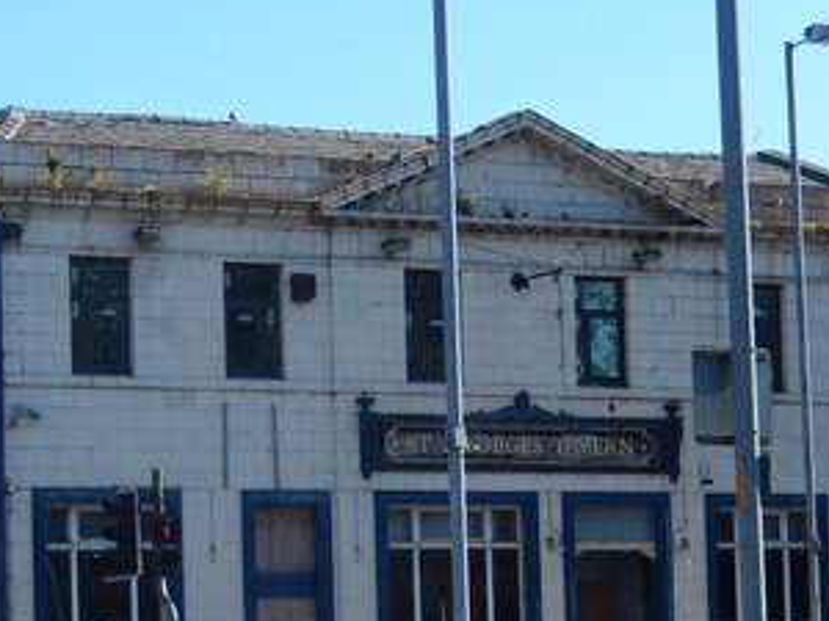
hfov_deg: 13.8
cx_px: 227
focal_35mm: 143
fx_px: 3425
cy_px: 497
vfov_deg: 10.3
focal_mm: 12
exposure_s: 1/500
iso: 125
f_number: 4.8
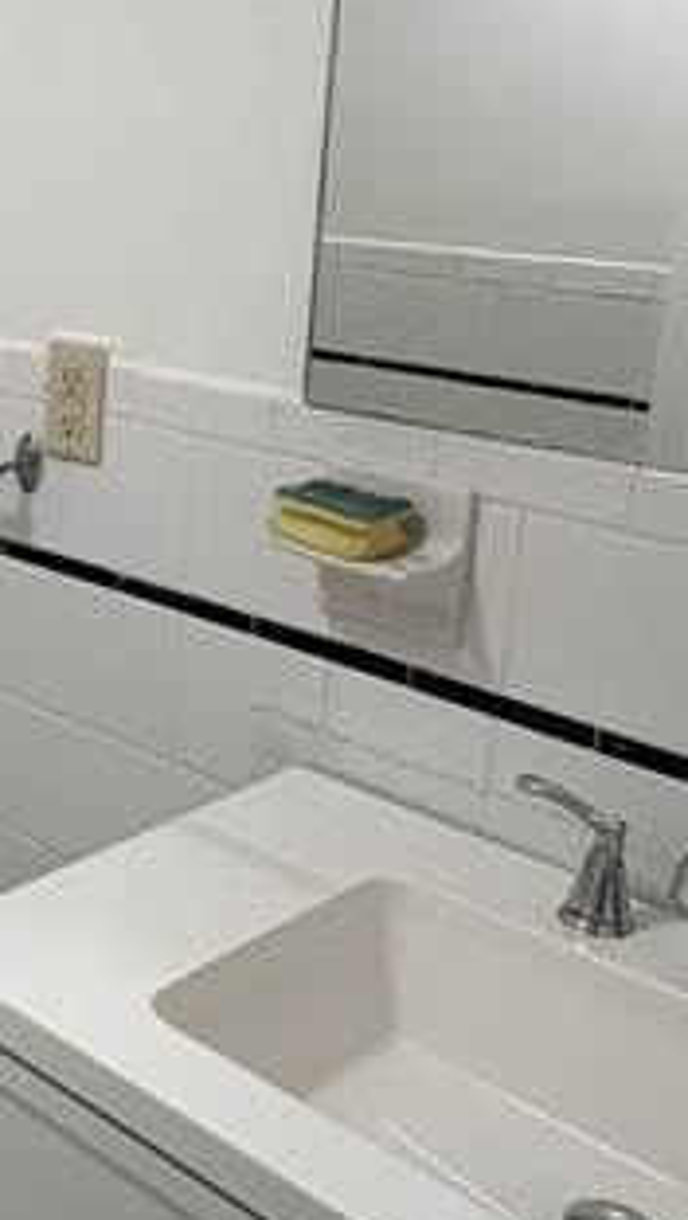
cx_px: -281
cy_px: 430
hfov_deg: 21.1
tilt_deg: -12.9
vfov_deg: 40.9
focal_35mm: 50
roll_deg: +0.7
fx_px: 1618
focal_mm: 2.22
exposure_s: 1/120
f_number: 2.2
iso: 200
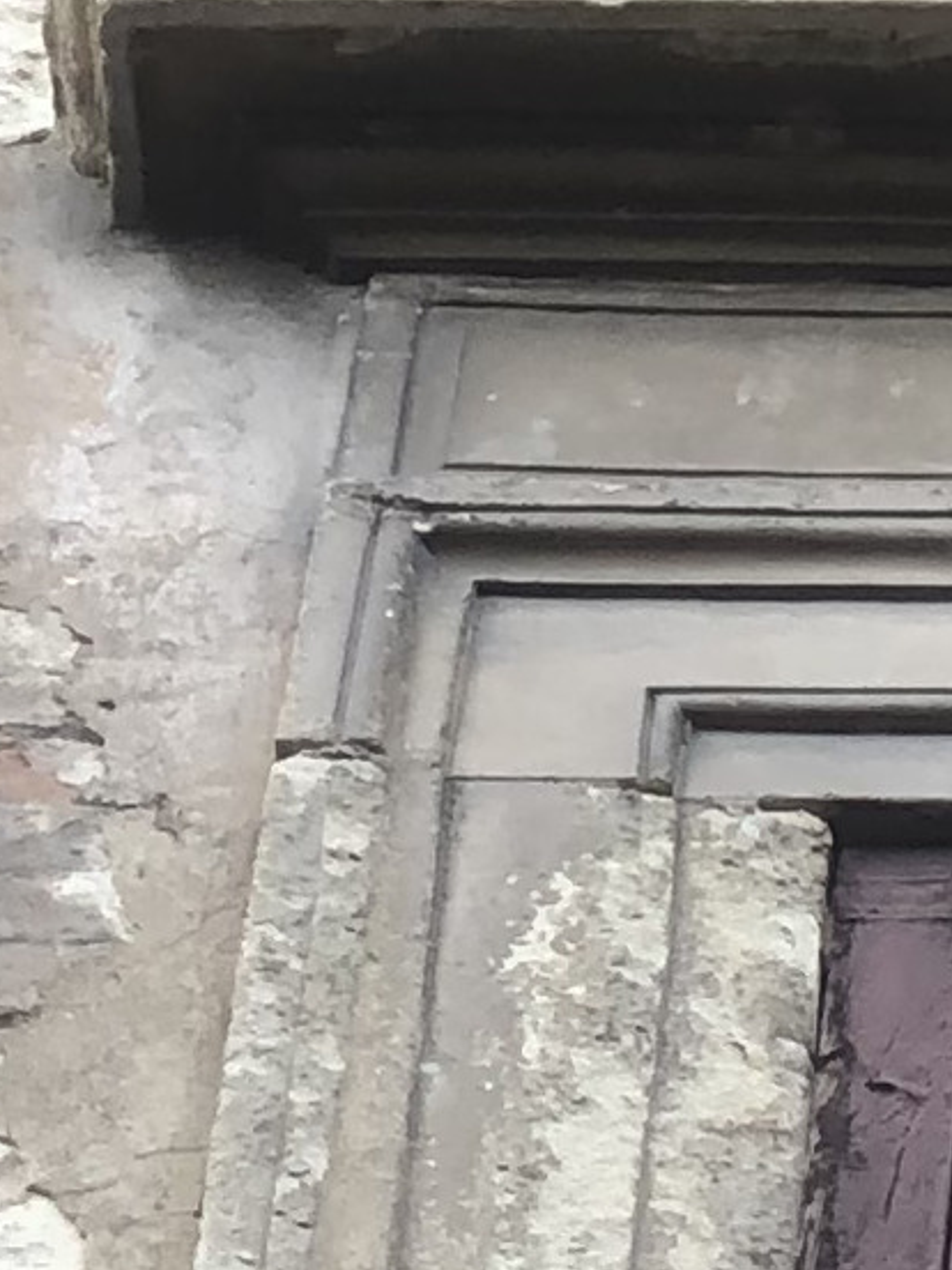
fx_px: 13824
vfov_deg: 5.1
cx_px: 2256
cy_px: 2696
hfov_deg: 3.9
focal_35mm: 377
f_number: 2.4
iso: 16
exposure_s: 1/100
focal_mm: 6
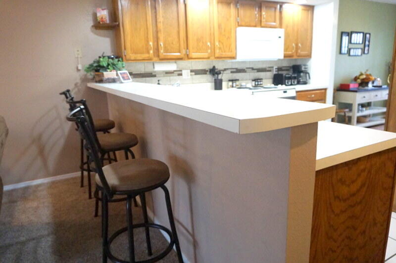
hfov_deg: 73.8
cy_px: 132
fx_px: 264
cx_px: 198
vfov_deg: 53.1
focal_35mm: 24
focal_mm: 16
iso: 3200
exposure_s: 1/160
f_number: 3.5
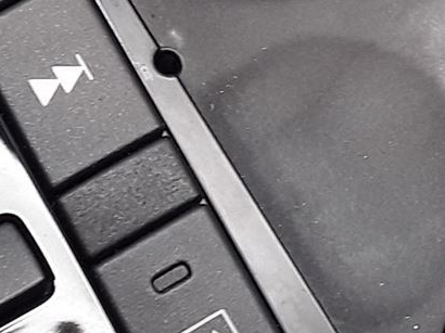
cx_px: 119
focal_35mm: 140
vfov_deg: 10.6
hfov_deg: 14.1
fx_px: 1799
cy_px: 88
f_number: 1.9
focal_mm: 2.91
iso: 40
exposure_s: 1/50
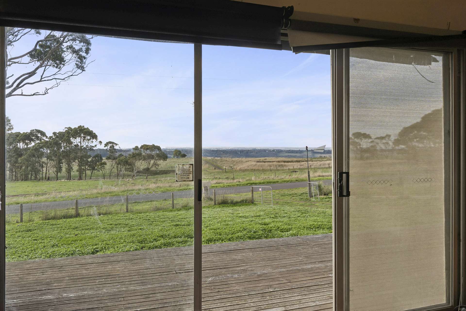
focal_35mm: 27
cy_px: 156
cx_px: 233
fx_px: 349
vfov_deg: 47.9
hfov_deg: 67.4
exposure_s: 1/60
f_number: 11
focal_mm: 18
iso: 100
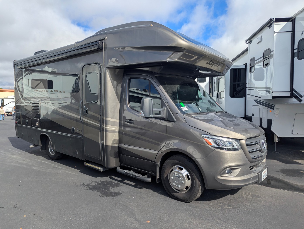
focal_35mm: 24
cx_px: 152
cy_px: 114
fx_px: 211
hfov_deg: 71.5
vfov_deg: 56.9
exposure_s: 1/1887
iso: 41
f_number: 1.85
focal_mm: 6.81
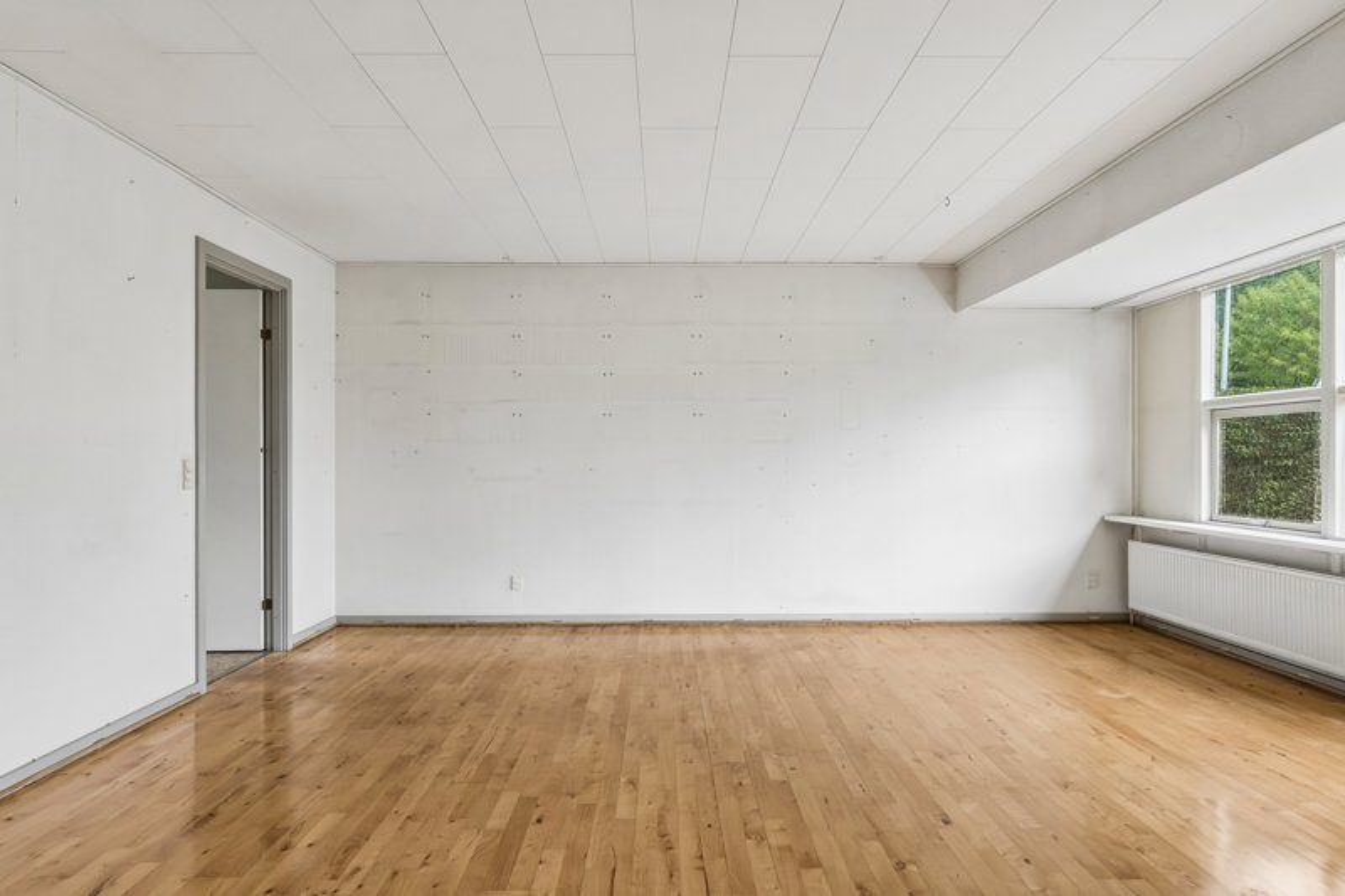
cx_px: 672
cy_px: 448
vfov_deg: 56.1
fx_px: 840
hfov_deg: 77.3
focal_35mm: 22
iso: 200
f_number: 8
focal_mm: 15
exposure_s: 1/10
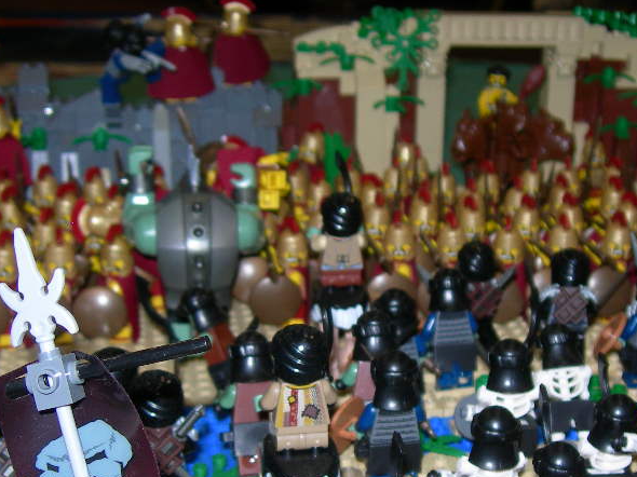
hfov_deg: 29.3
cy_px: 343
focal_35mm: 66
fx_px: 1214
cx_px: 385
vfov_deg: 22.1
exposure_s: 1/60.1
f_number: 2.8
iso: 50
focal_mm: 7.8
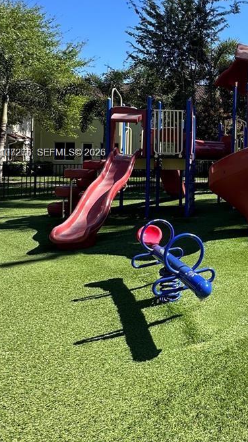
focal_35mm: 28
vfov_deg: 66.4
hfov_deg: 34.6
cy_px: 153
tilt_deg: +0.5
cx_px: 284
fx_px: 327
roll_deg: -0.3
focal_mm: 2.22
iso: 50
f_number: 2.2
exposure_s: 1/963
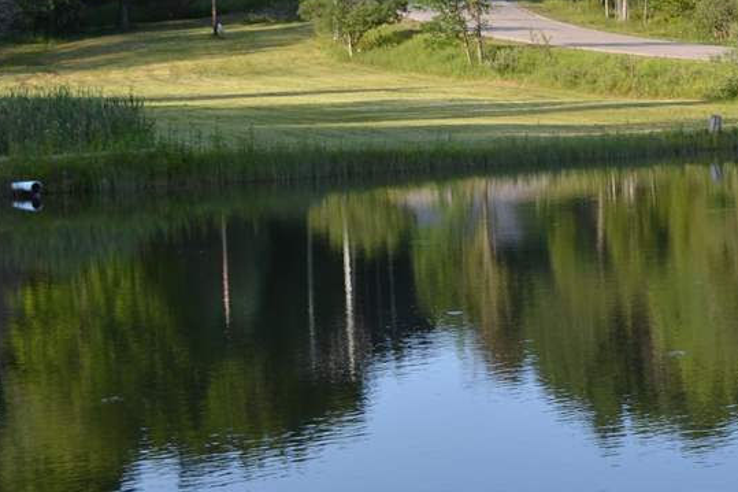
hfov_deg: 17.7
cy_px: 134
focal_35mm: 114
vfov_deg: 12.0
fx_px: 2336
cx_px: 671
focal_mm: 32
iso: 100
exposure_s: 1/160
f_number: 6.3
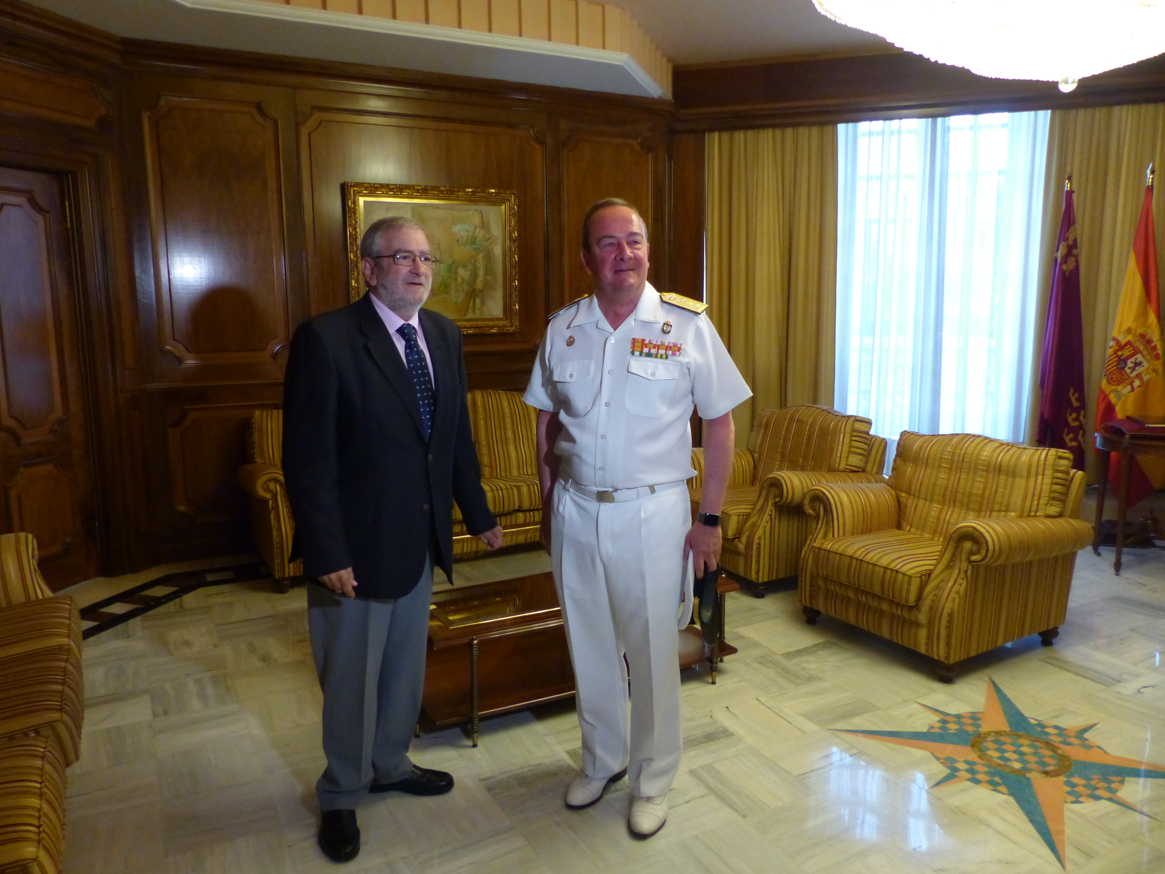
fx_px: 841
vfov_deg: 54.9
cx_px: 582
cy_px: 437
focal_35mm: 25
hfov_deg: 69.4
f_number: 2.8
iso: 400
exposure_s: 1/60
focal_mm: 4.5
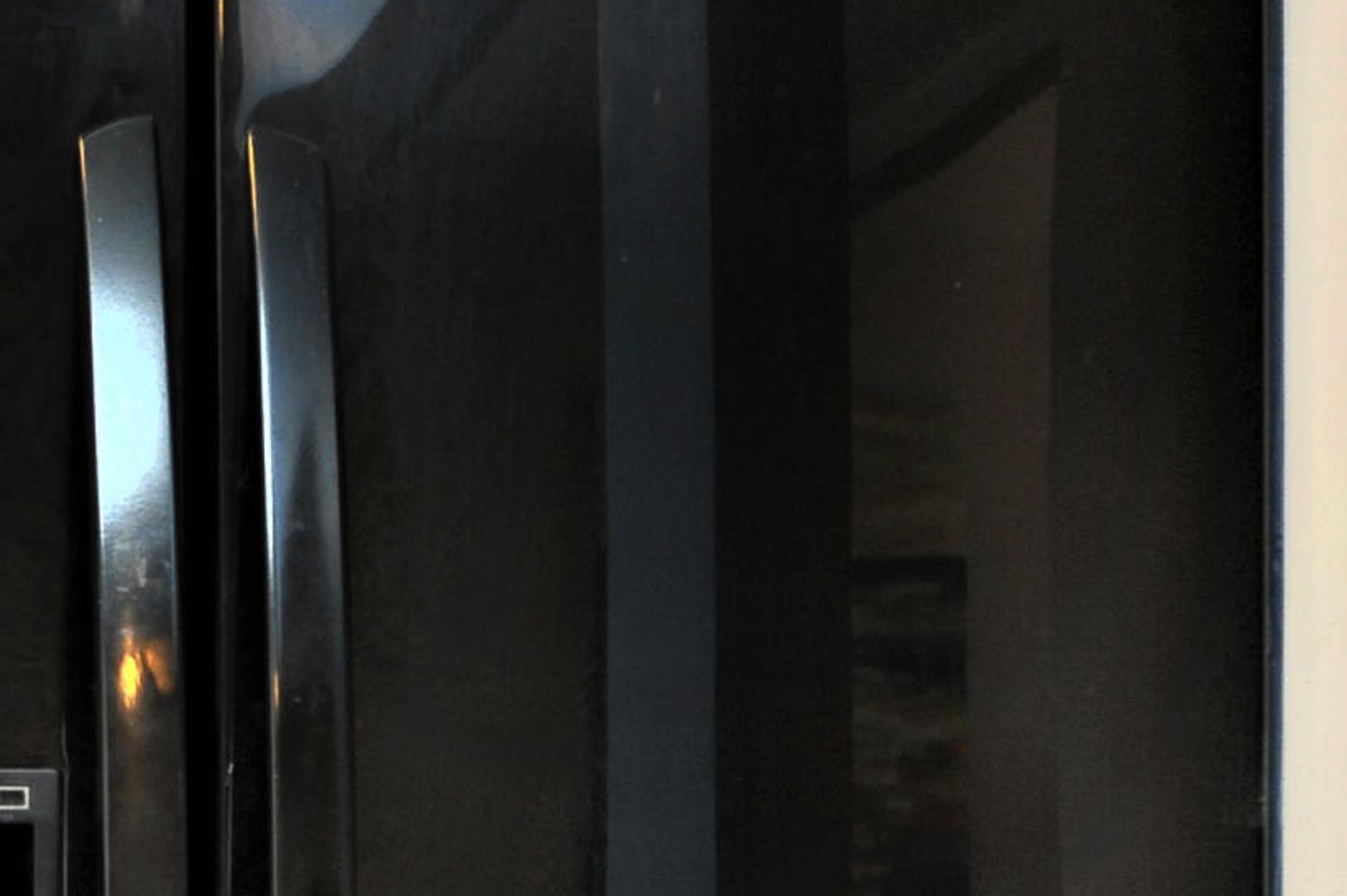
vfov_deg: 10.6
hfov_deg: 15.1
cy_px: 932
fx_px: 4787
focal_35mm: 128
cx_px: -493
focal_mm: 35
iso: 640
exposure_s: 1/30
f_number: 5.6
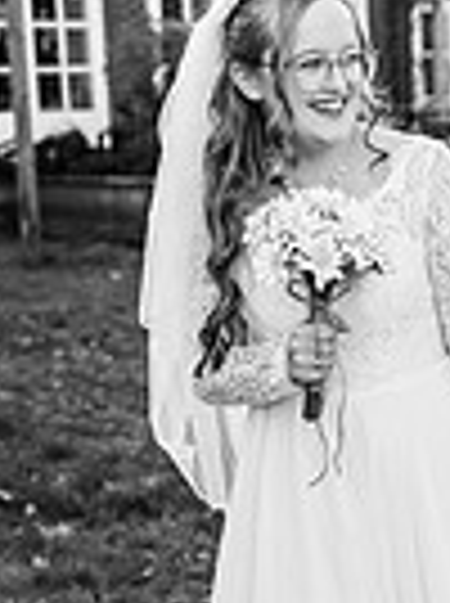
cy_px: 441
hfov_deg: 12.6
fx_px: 1965
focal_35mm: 113
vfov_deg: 17.4
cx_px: 605
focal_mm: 35
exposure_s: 1/1250
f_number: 2.5
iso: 100
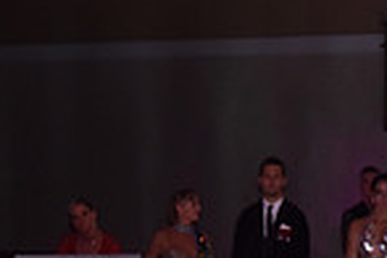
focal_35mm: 354
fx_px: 3805
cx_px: 474
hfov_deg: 5.8
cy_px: 388
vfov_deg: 3.9
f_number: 4.5
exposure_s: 1/250
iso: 1600
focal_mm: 90
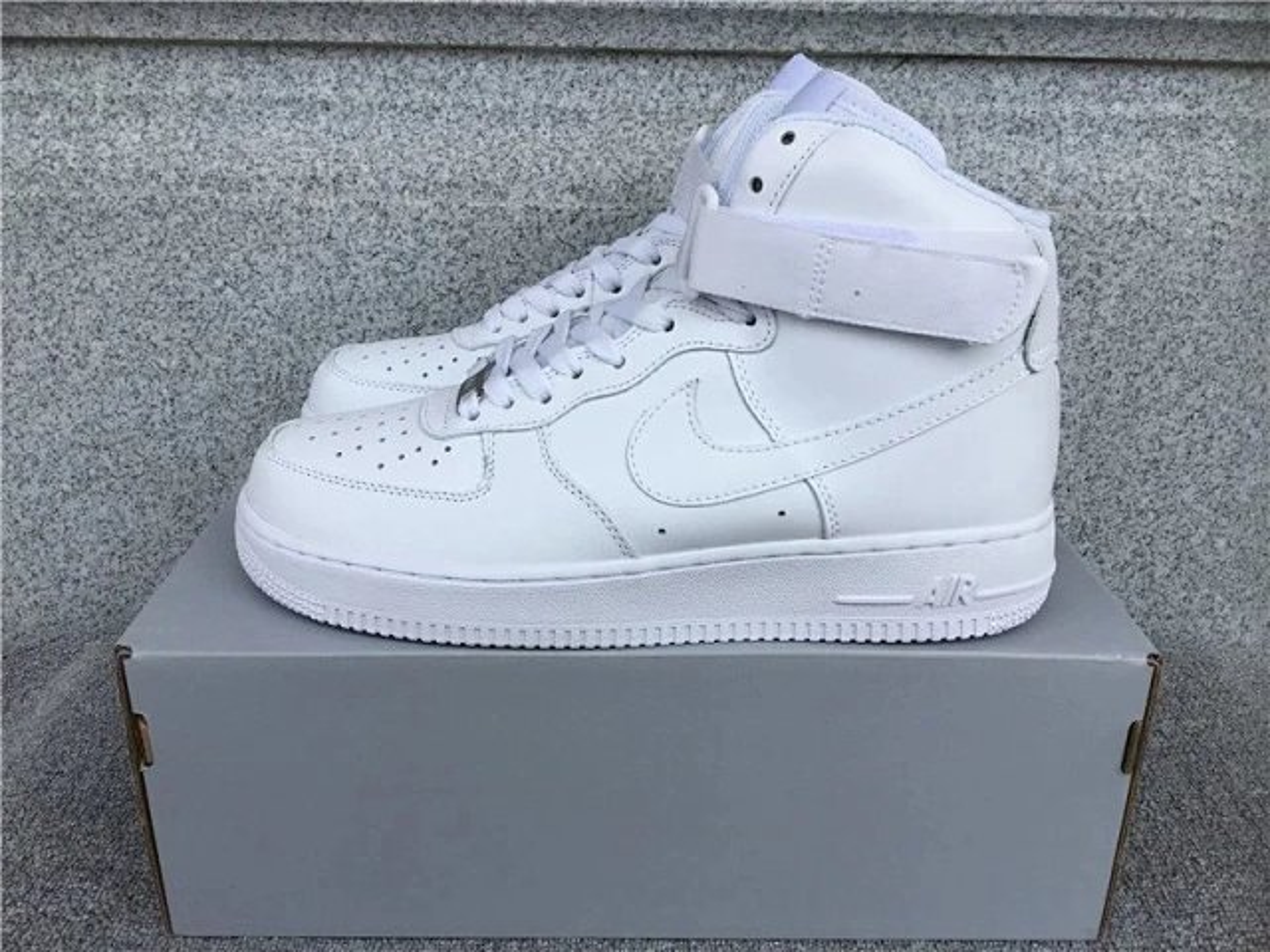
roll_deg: -0.9
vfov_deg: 45.4
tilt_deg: -21.5
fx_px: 1137
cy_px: 476
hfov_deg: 58.4
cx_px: 635
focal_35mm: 31
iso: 25
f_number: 2.4
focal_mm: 3.3
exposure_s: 1/702
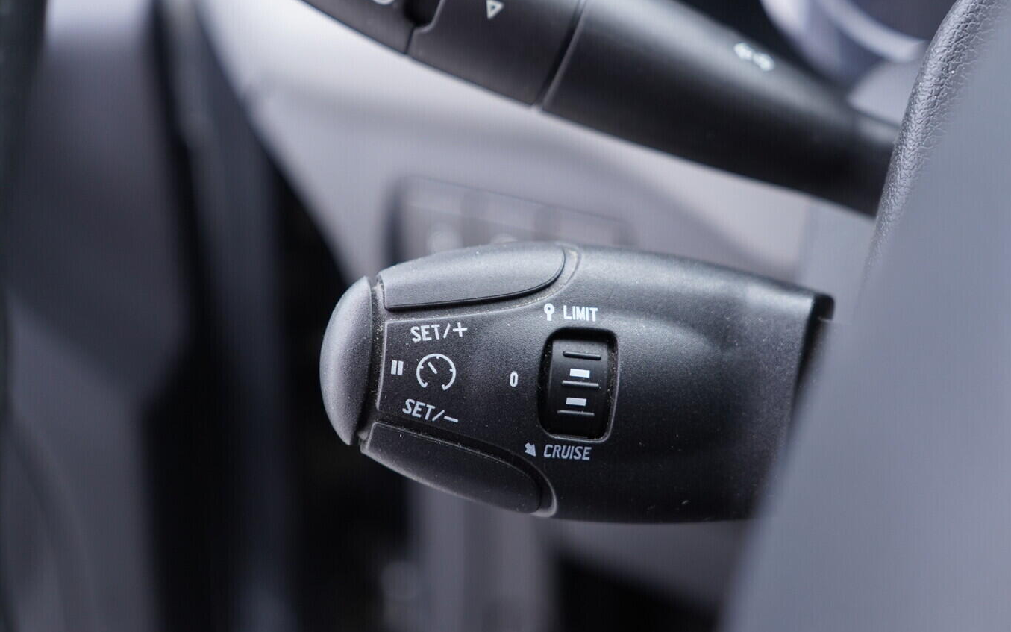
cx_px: 536
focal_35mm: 39
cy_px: 308
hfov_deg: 50.4
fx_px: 1075
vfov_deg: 32.8
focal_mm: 24
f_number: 2.8
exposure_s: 1/40
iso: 400
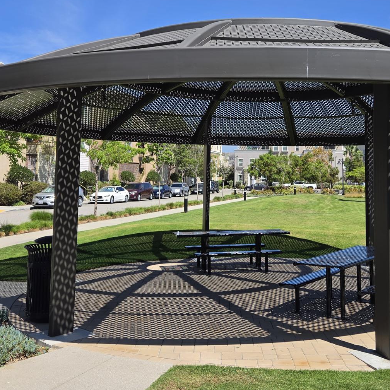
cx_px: 214
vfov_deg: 38.9
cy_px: 149
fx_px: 548
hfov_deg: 39.1
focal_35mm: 43
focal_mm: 5.4
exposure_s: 1/4337
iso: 80
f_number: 1.8
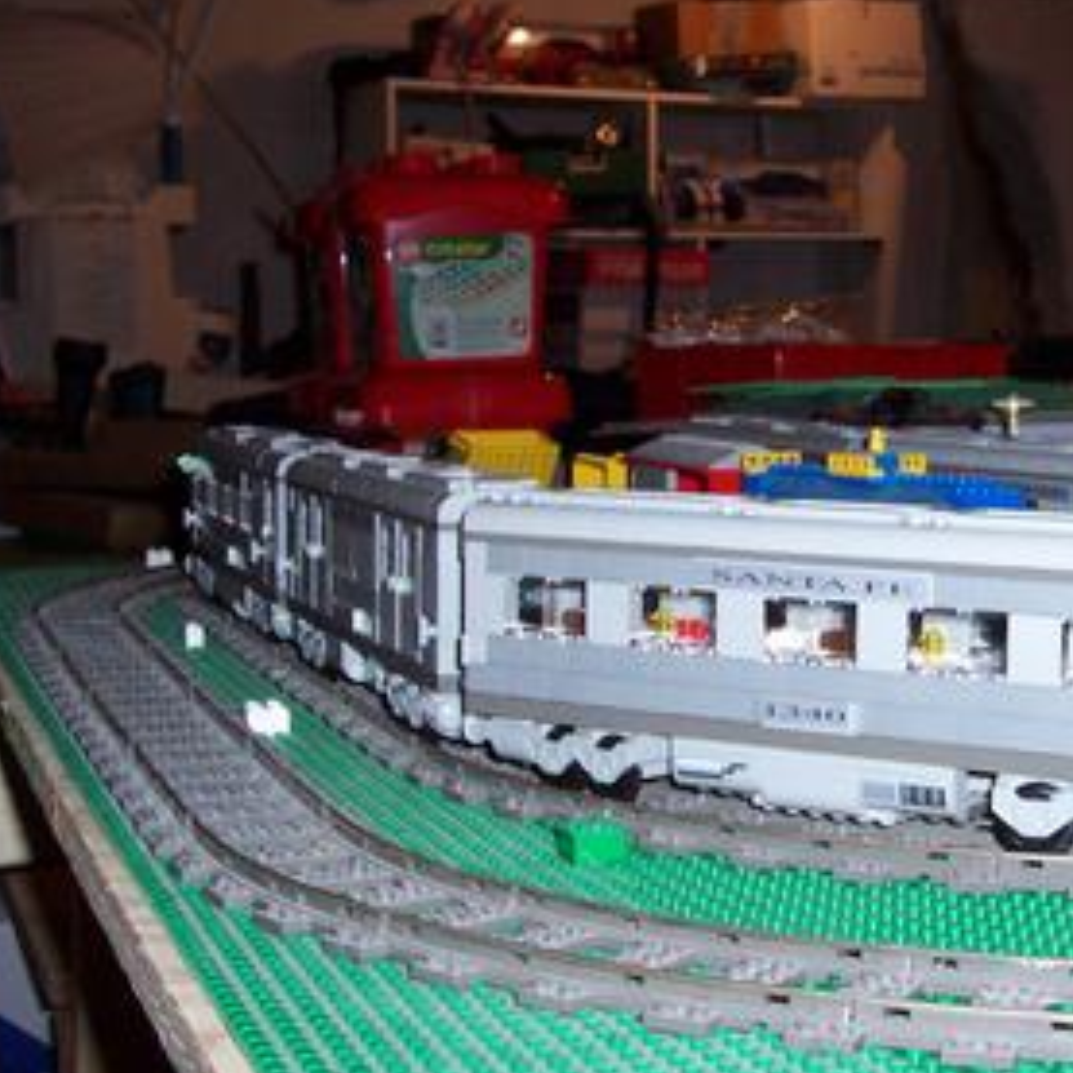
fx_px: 2209
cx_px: 997
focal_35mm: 63
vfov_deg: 27.3
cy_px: 546
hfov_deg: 26.3
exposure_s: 1/60
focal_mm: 5.6
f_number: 2.8
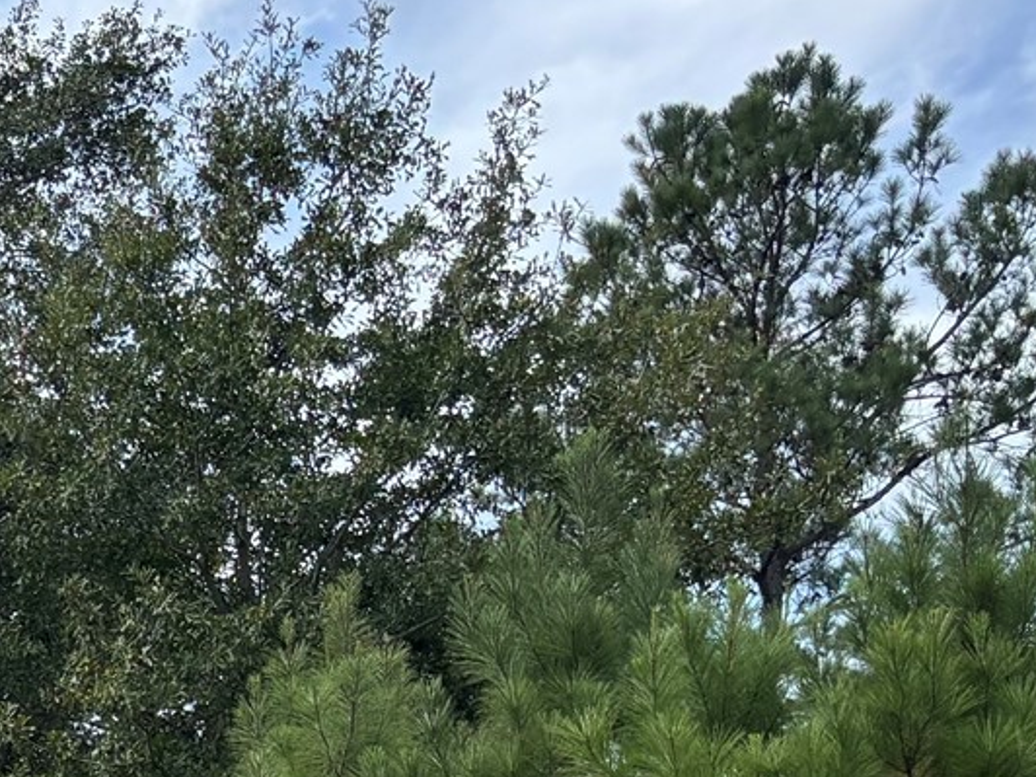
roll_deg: -1.6
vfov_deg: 13.5
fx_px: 2993
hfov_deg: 16.6
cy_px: 1332
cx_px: -783
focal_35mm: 100
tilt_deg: +1.6
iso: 50
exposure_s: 1/2105
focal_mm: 5.96
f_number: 1.6
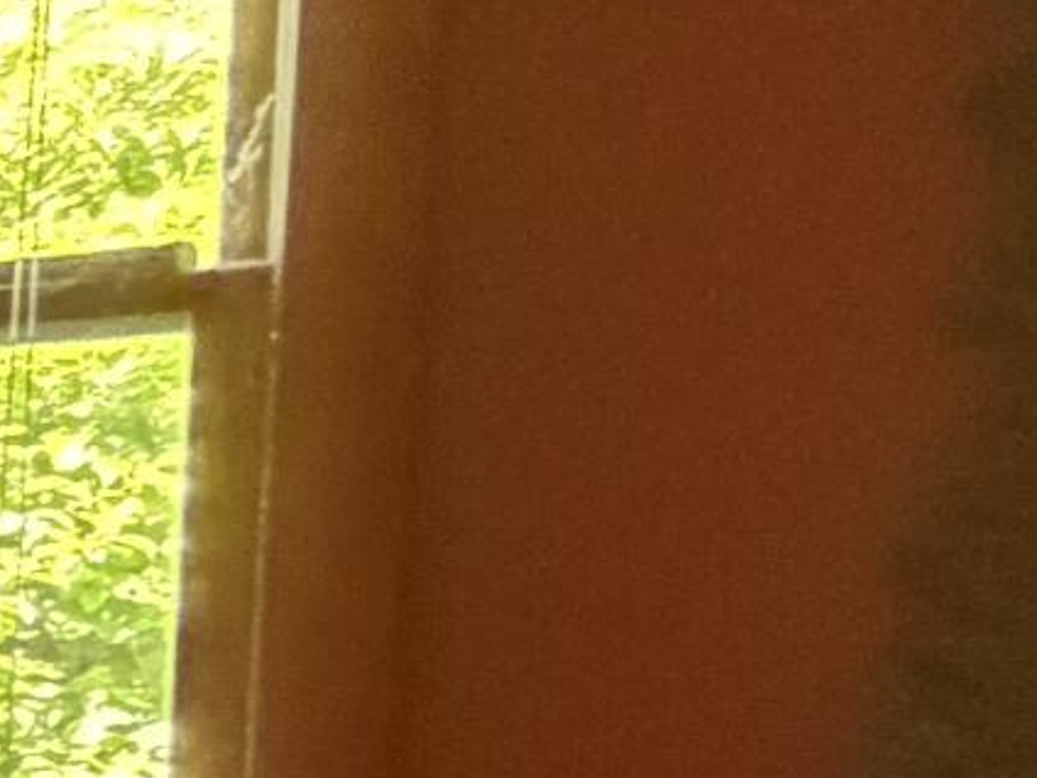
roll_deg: +3.1
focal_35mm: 99
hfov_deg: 9.9
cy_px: 927
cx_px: -2500
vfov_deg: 14.5
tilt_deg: -5.7
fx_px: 2966
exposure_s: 1/60
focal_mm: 2.22
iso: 800
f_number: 2.2
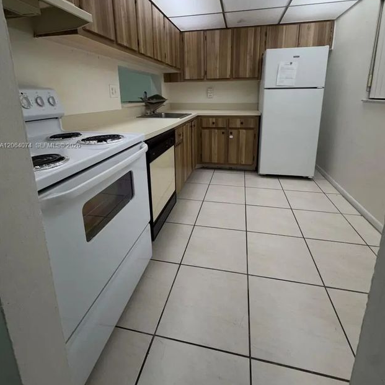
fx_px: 214
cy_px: 146
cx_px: 197
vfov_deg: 82.5
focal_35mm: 17
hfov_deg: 84.0
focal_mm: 2.22
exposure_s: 1/120
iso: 64
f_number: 2.2
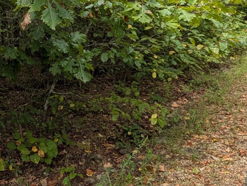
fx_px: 293
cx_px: 4
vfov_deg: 34.2
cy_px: 37
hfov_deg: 40.4
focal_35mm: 41
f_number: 1.7
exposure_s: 1/385
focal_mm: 2.02
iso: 40
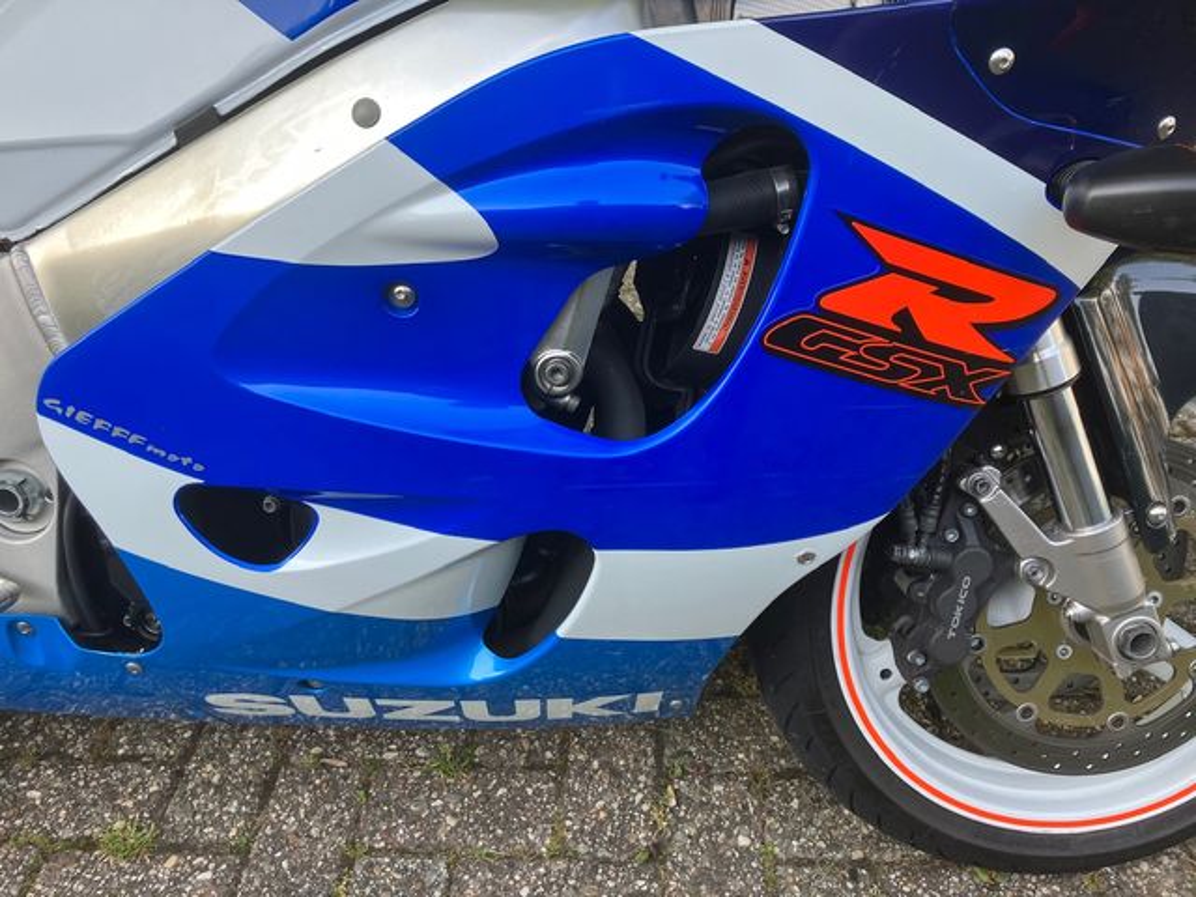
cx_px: 598
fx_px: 967
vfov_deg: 49.7
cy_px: 448
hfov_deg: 63.4
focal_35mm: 28
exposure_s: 1/121
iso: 40
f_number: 1.8
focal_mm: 3.99
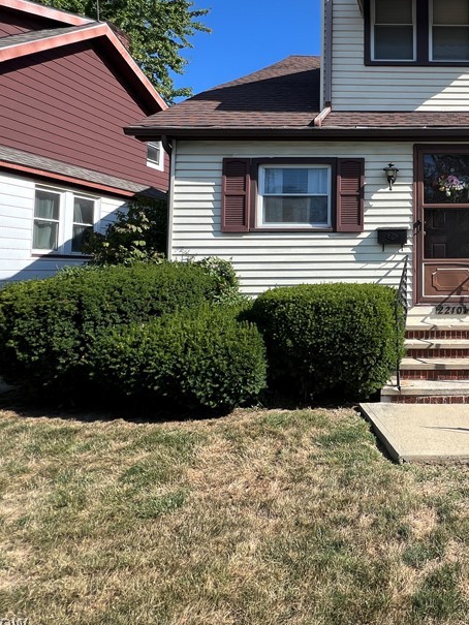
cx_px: 455
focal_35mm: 22
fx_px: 397
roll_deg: -0.1
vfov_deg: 75.5
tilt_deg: +2.9
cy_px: 249
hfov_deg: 50.9
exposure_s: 1/1179
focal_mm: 1.57
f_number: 1.8
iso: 32
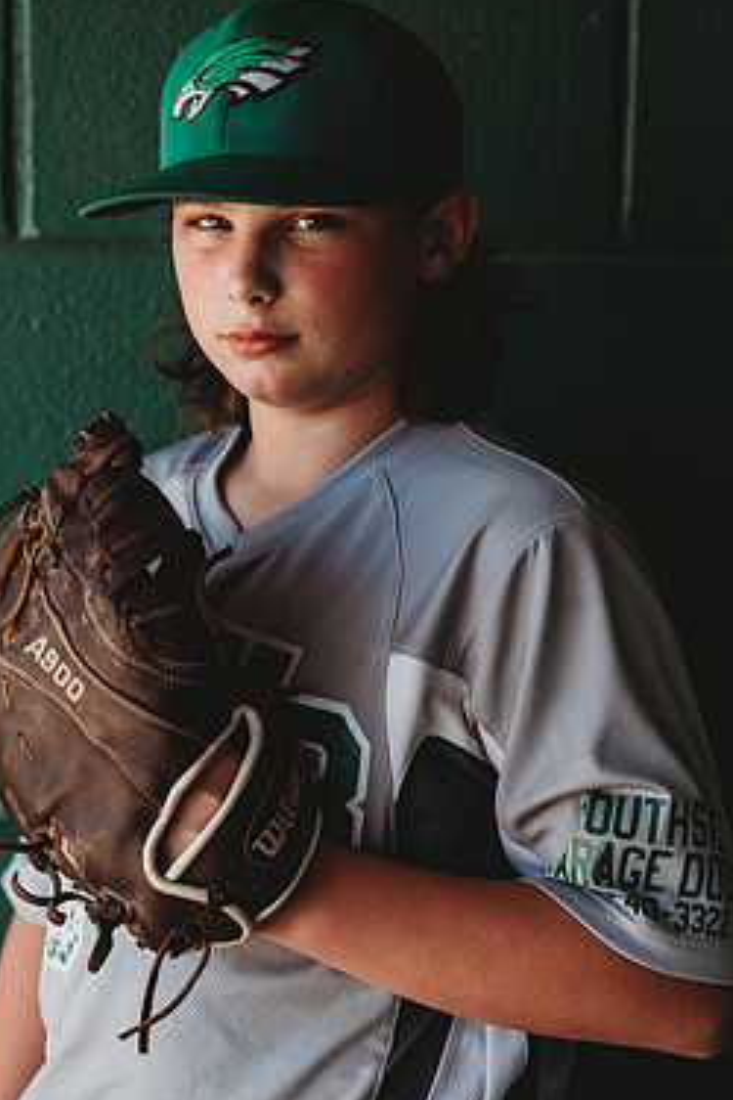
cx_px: 317
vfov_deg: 20.0
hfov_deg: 13.4
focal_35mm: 102
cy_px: 458
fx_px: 3115
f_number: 2.8
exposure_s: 1/400
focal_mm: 85
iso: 200
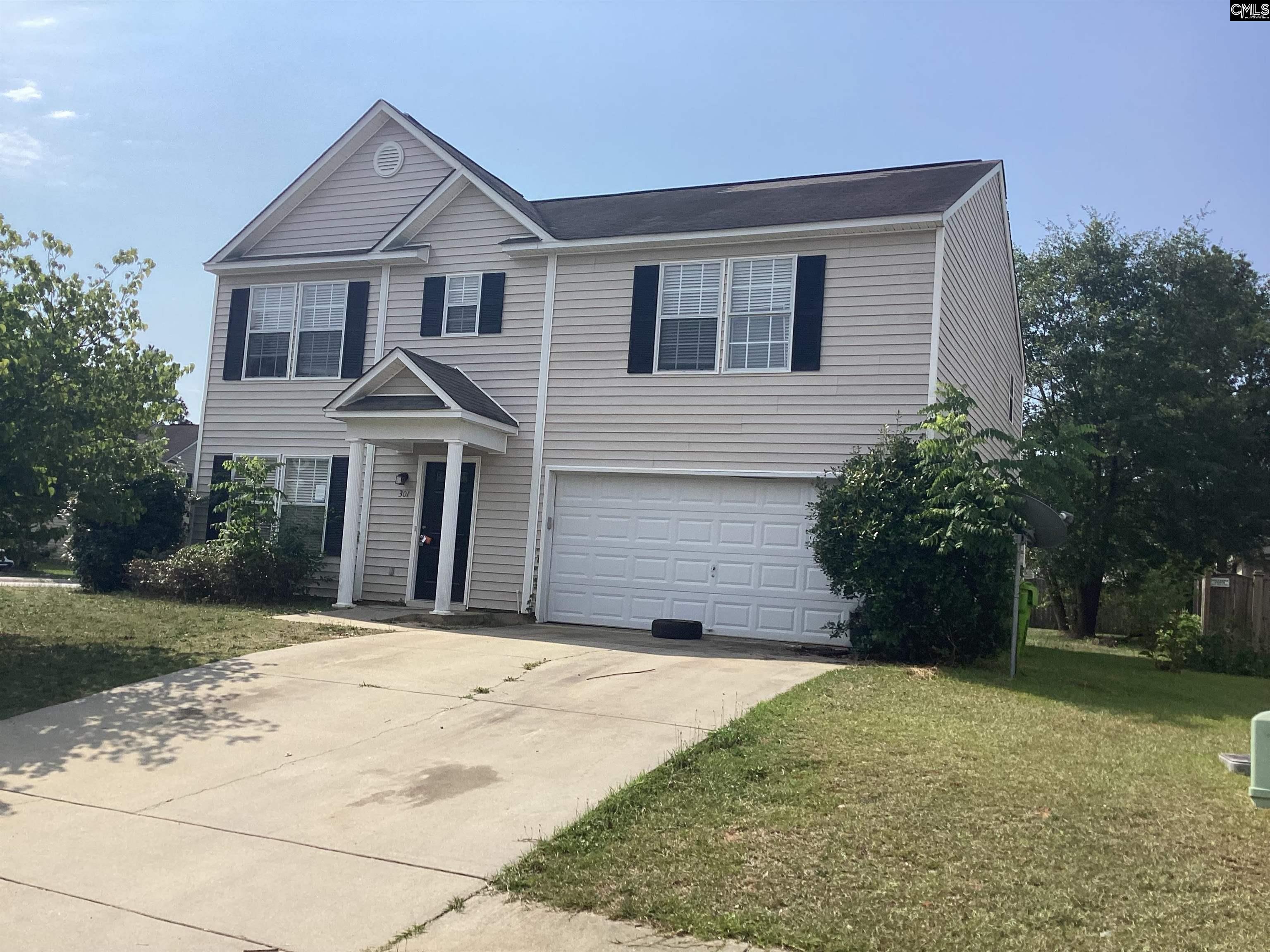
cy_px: 476
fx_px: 1137
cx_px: 635
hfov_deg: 58.4
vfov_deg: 45.4
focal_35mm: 31
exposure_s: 1/2146
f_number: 2.4
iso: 25
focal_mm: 3.3
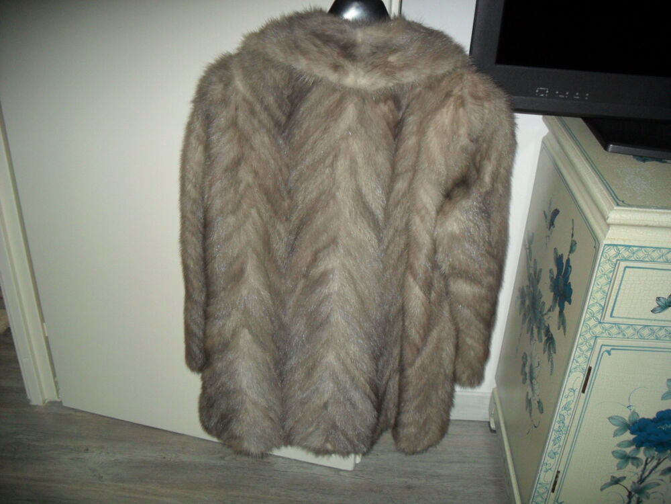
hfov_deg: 52.6
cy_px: 252
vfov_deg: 40.7
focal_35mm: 35
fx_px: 678
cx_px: 336
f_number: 3
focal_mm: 6.3
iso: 200
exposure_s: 1/45
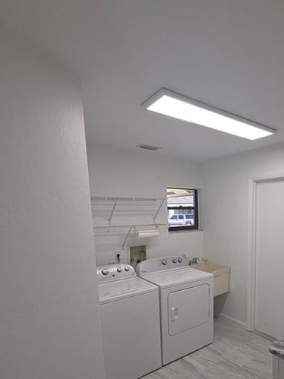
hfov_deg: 62.5
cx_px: 210
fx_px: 219
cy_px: 245
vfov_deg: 79.7
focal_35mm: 20
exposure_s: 1/60
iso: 50
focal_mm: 2.2
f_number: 2.2
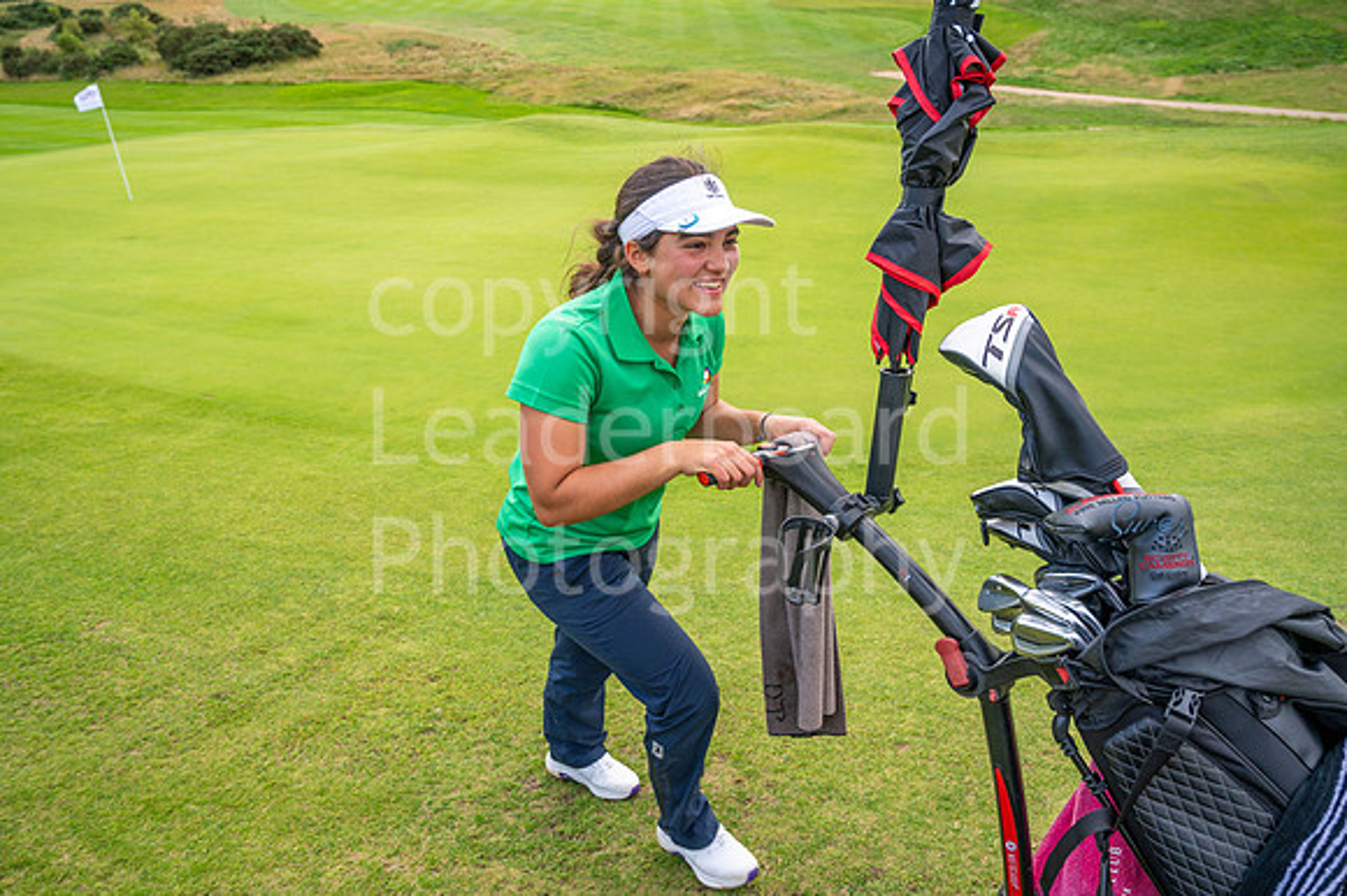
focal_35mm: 26
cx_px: 674
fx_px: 972
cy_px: 448
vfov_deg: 49.5
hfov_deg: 69.4
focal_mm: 26
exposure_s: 1/400
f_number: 5
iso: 400
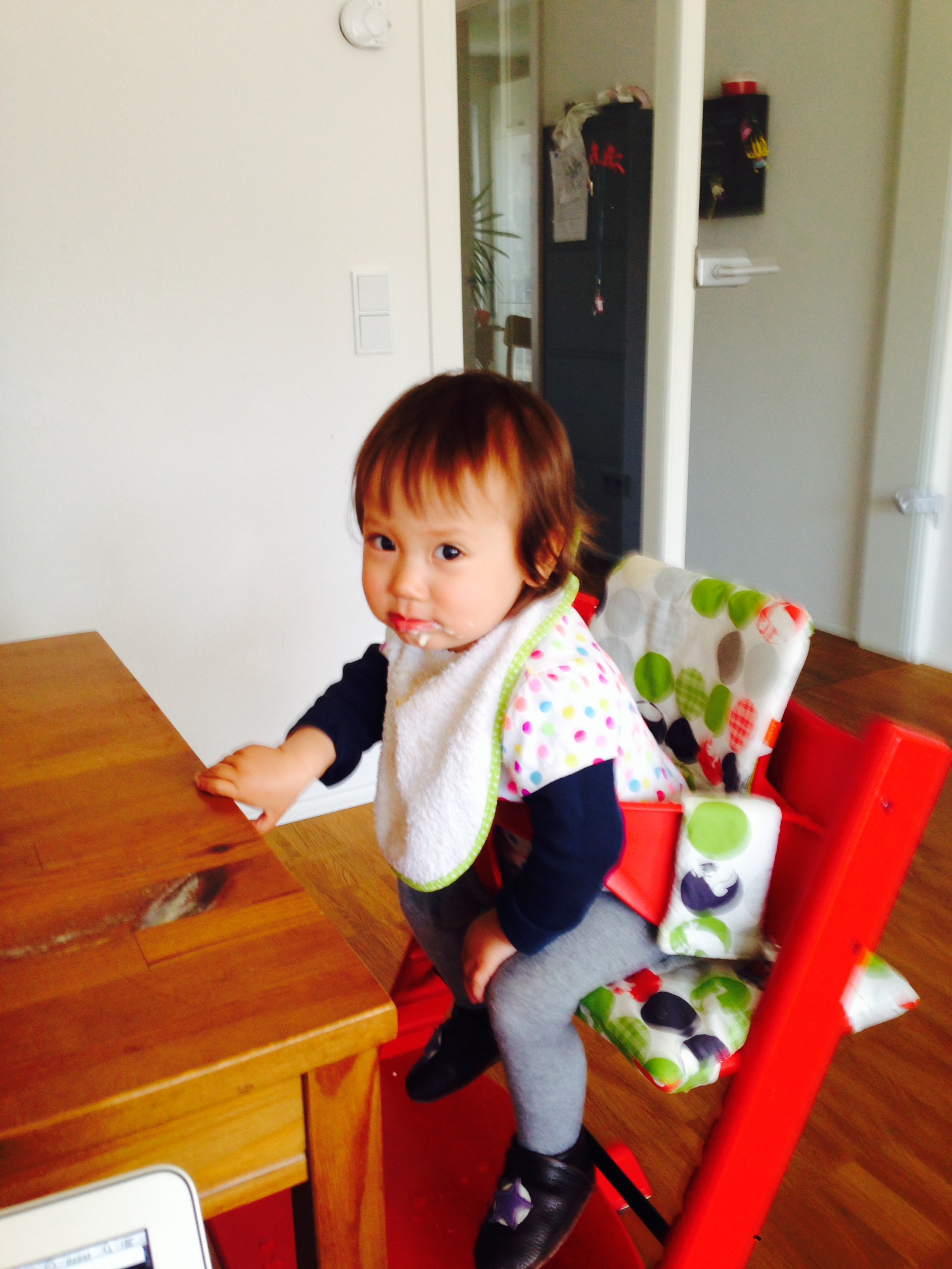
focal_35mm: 33
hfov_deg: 42.9
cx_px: 476
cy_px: 634
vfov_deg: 55.4
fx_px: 1210
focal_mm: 4.12
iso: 50
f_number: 2.4
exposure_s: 1/20
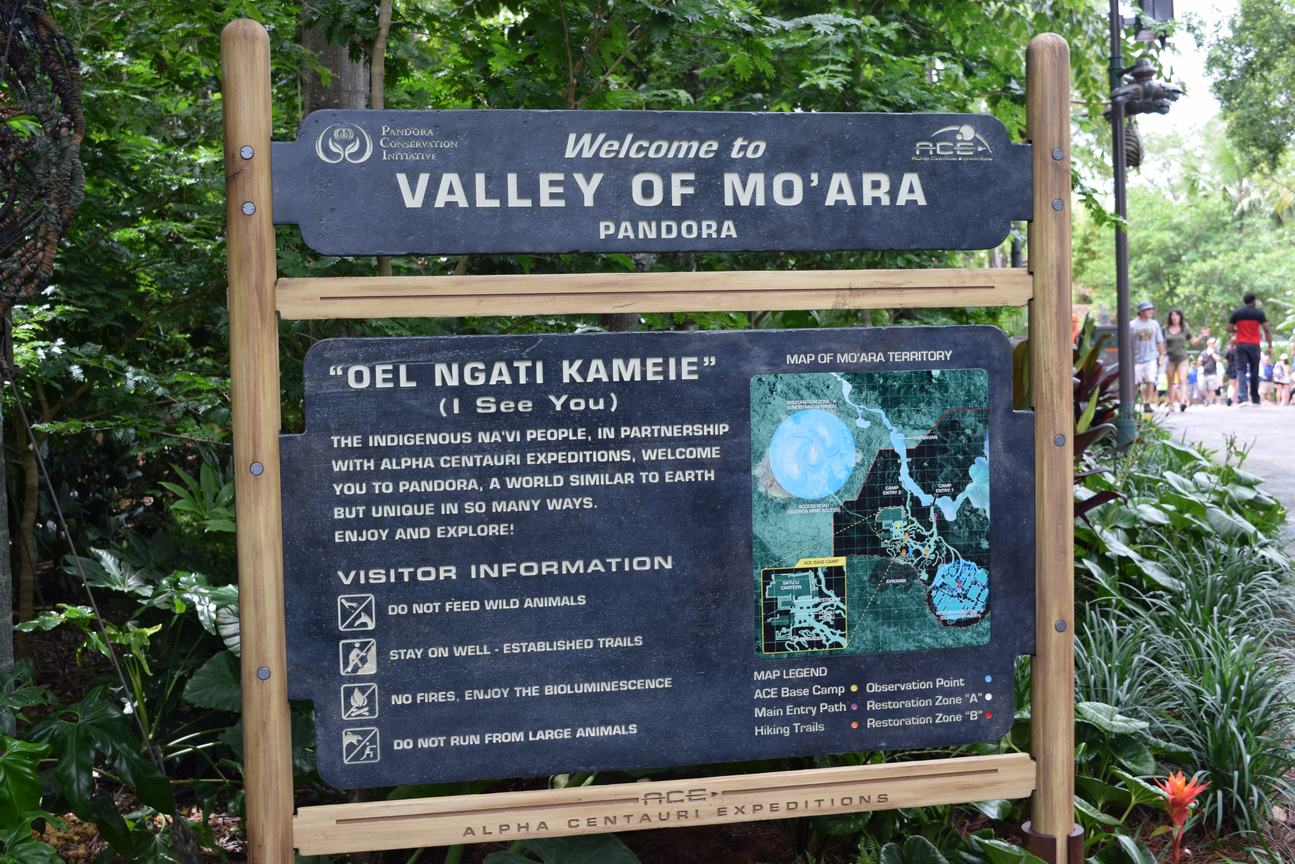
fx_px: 1619
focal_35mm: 45
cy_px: 432
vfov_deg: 29.9
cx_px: 648
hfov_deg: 43.6
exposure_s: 1/200
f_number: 7.1
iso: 400
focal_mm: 30
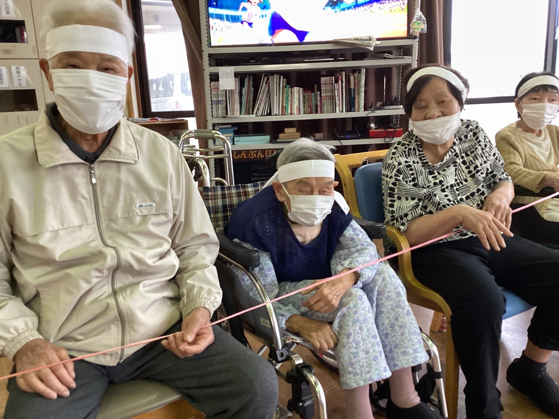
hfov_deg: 58.4
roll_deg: +1.9
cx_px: 280
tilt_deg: -11.4
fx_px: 501
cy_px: 210
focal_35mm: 31
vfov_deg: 45.4
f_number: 2.4
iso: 200
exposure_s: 1/60
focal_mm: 3.3
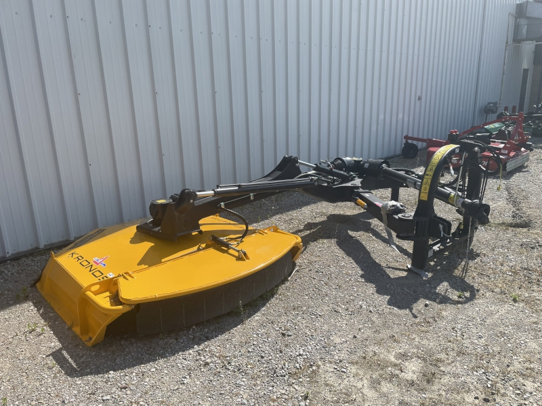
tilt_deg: -14.0
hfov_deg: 67.3
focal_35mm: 26
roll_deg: +0.5
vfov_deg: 53.1
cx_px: 271
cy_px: 203
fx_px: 407
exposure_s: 1/3509
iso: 32
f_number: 1.6
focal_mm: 4.2
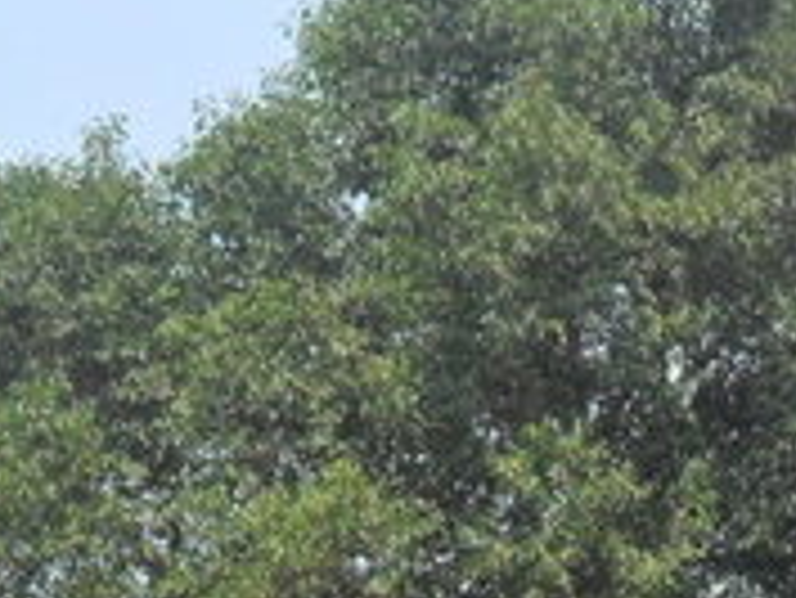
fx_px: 6535
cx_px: 1232
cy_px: 872
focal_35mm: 284
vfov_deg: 5.2
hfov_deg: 6.9
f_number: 5.6
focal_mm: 11.2
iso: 100
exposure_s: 1/350
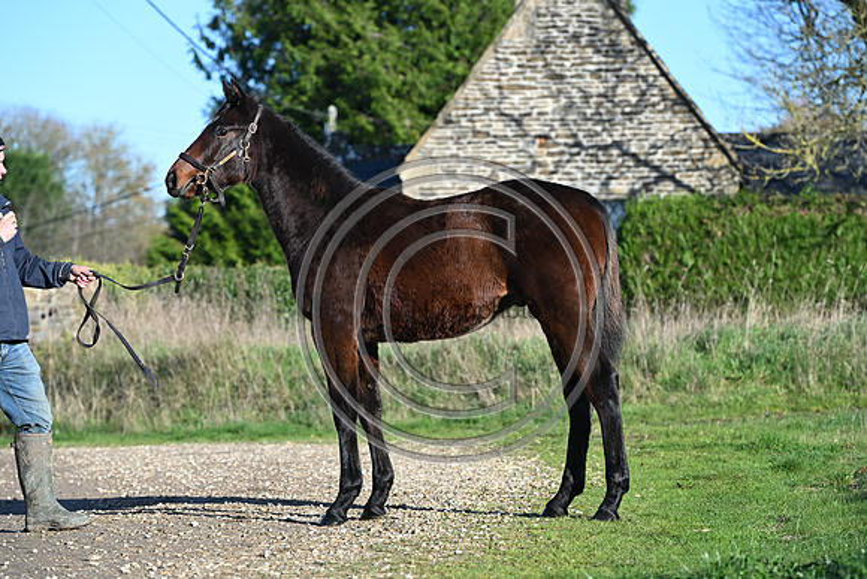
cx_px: 434
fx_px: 3011
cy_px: 290
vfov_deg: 11.0
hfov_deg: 16.4
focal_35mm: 125
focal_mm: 125
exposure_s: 1/1250
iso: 320
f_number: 4.5
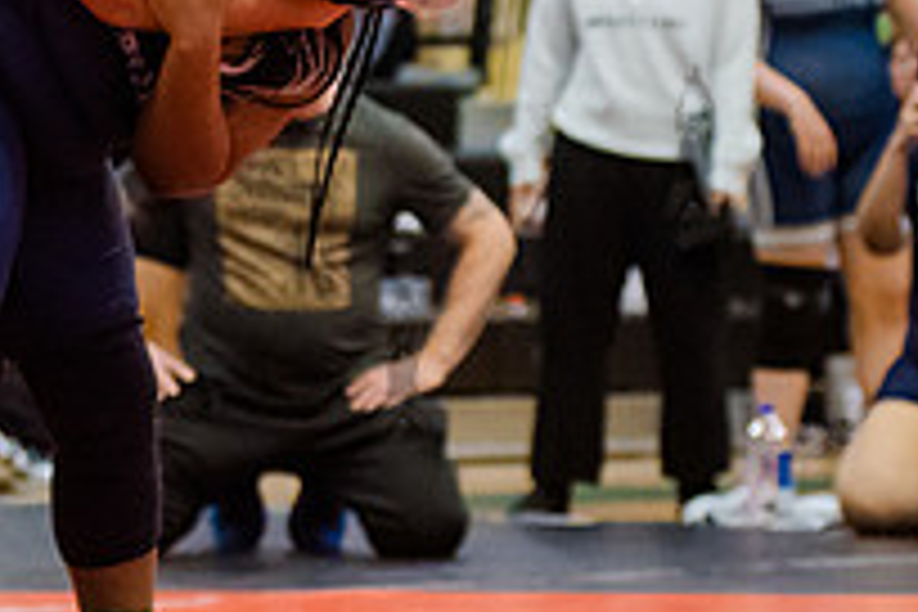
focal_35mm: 241
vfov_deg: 5.7
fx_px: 6145
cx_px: -223
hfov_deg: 8.4
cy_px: 140
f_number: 3.5
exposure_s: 1/400
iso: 8000
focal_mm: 80
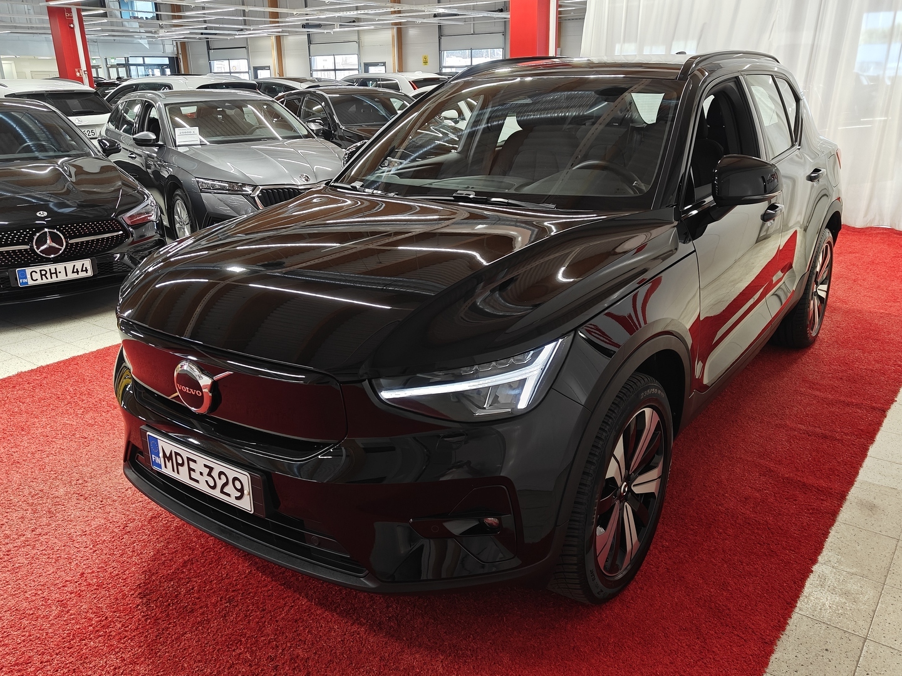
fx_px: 756
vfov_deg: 48.2
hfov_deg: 61.7
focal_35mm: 29
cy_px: 338
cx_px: 451
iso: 64
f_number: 1.8
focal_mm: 5.59
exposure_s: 1/50
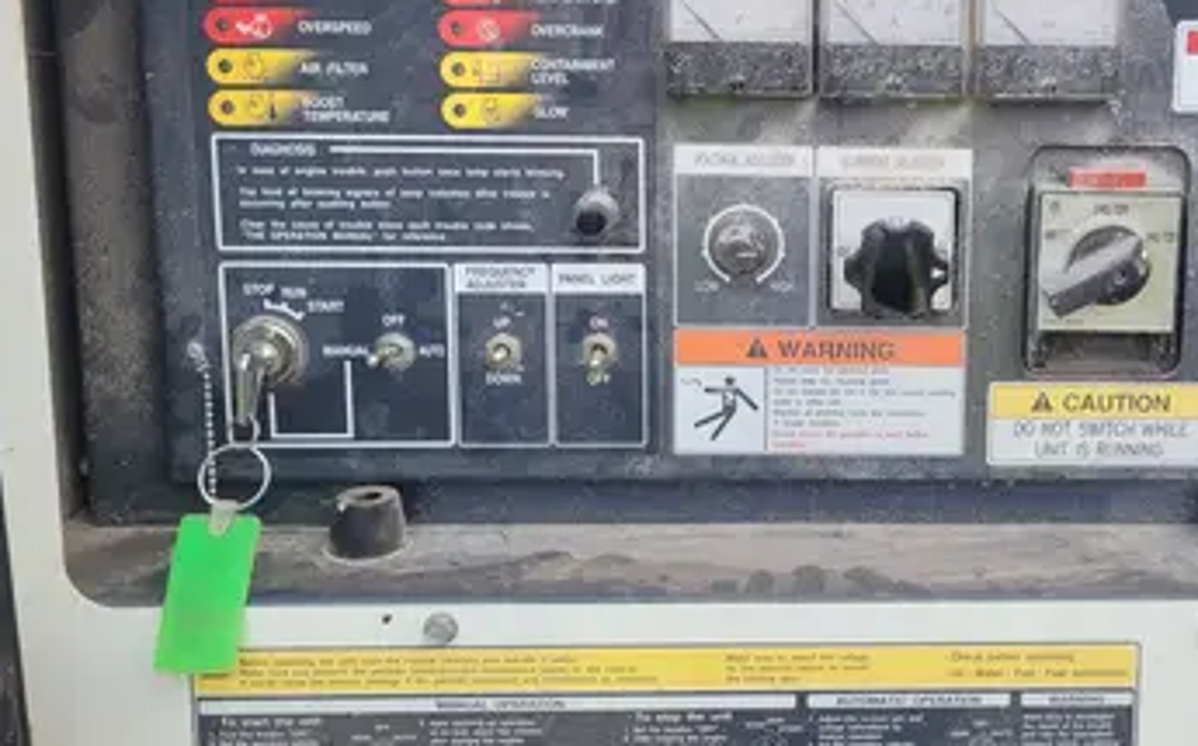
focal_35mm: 44
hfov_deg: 44.2
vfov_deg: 28.8
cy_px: 213
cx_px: 858
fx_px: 1435
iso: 40
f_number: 1.8
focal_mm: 5.4
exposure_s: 1/457
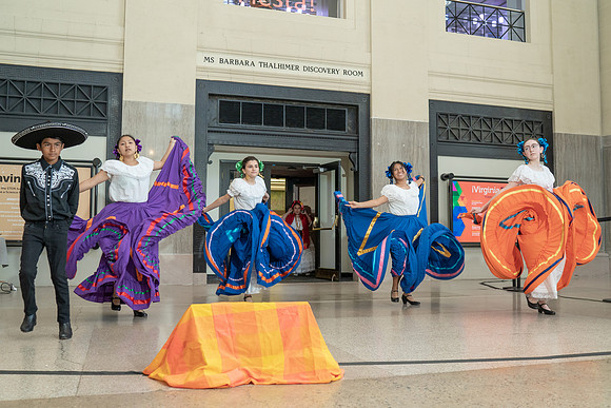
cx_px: 307
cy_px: 204
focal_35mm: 36
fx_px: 611
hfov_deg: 53.2
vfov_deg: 36.9
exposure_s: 1/200
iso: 2000
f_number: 4
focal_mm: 35
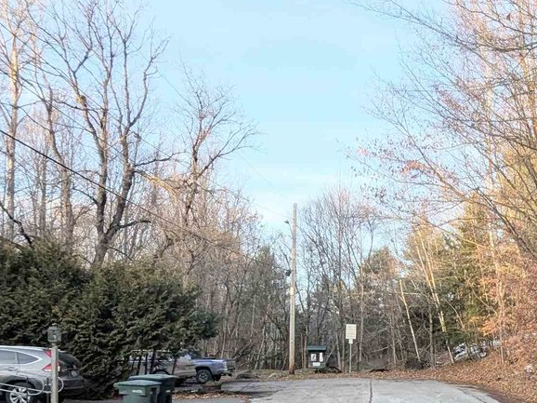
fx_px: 558
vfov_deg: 36.8
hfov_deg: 47.0
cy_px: 373
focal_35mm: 36
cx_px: 467
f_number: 2.2
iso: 45
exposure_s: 1/226
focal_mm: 1.95
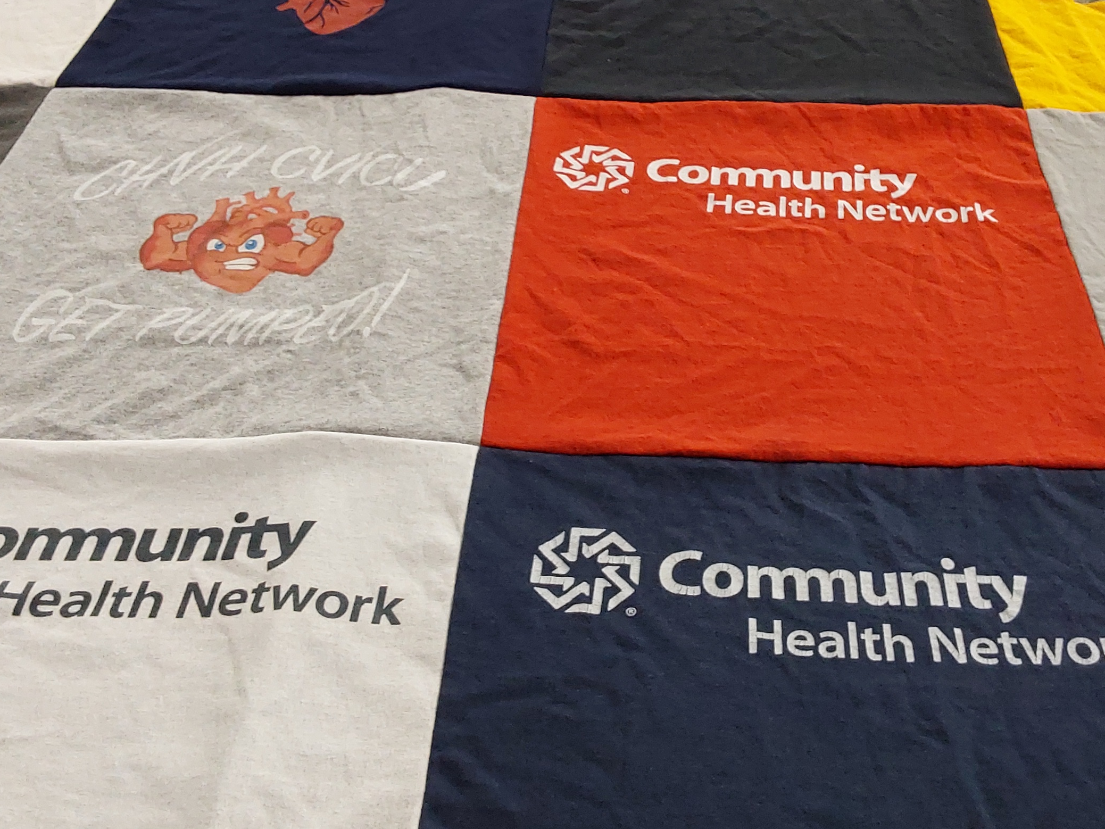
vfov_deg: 32.6
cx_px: 649
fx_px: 1405
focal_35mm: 44
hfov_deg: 42.8
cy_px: 272
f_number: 1.9
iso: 160
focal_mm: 2.91
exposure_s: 1/60
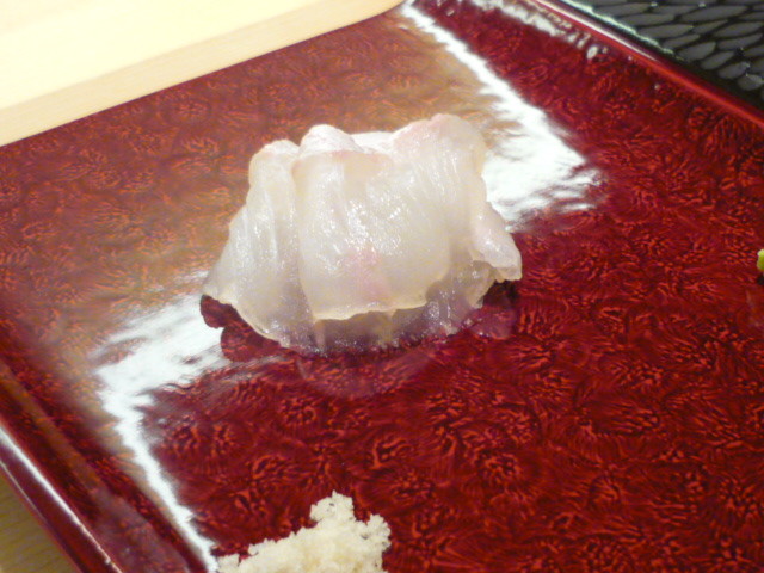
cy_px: 286
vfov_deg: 25.2
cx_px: 382
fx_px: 1280
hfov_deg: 33.2
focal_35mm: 58
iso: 400
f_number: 2.9
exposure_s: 1/30
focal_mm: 6
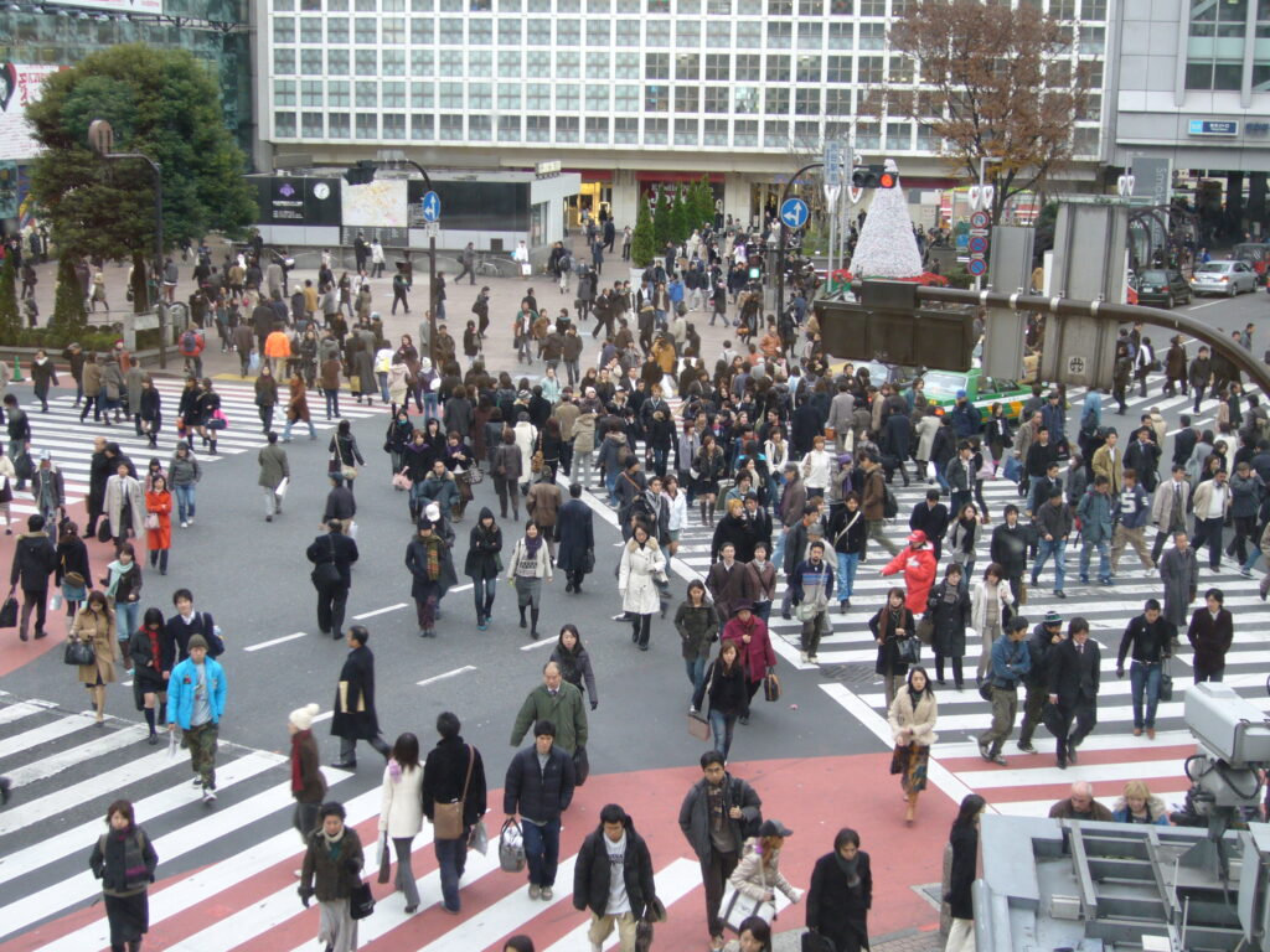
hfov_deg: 38.2
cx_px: 635
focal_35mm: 50
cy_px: 476
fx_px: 1834
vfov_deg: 29.1
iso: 80
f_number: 3.3
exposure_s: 1/50
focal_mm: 8.3
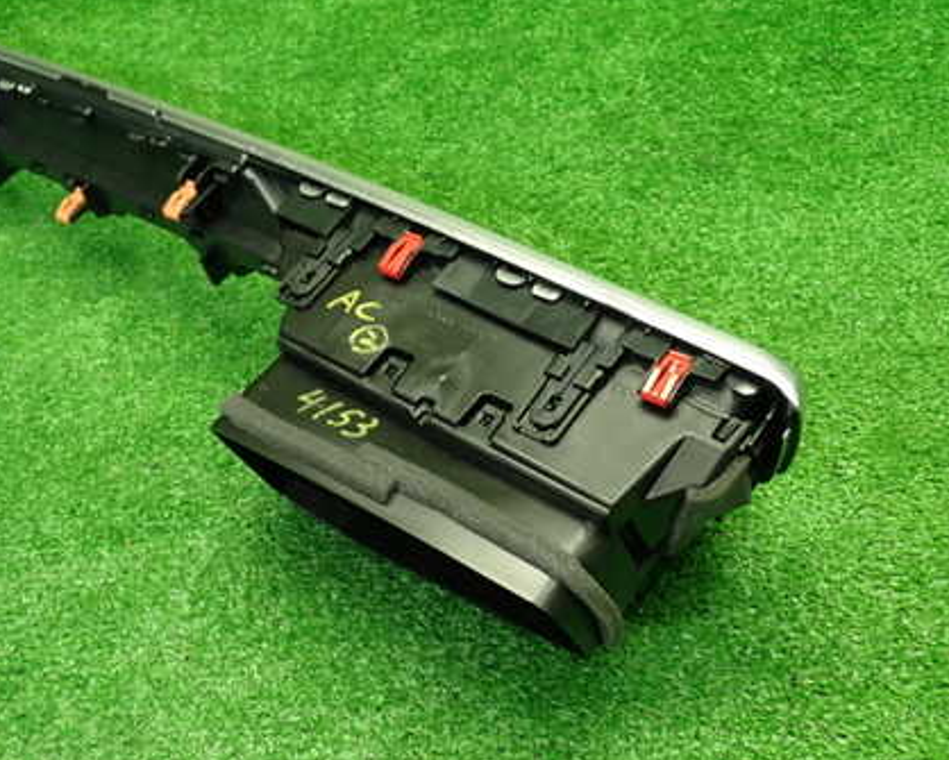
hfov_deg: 43.1
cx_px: 306
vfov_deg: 35.7
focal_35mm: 42
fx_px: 1180
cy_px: 392
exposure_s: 1/30
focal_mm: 5.4
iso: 200
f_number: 2.3
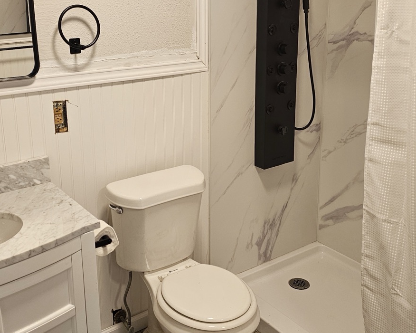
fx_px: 505
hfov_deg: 44.7
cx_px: 189
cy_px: 123
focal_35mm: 41
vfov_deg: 36.3
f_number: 1.7
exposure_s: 1/120
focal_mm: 6.3
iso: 200
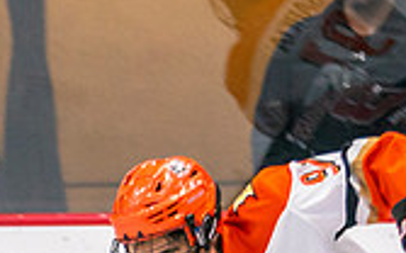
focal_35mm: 1024
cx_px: 130
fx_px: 11319
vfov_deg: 1.3
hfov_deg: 2.1
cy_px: 671
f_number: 2.8
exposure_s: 1/640
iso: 640
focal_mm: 155
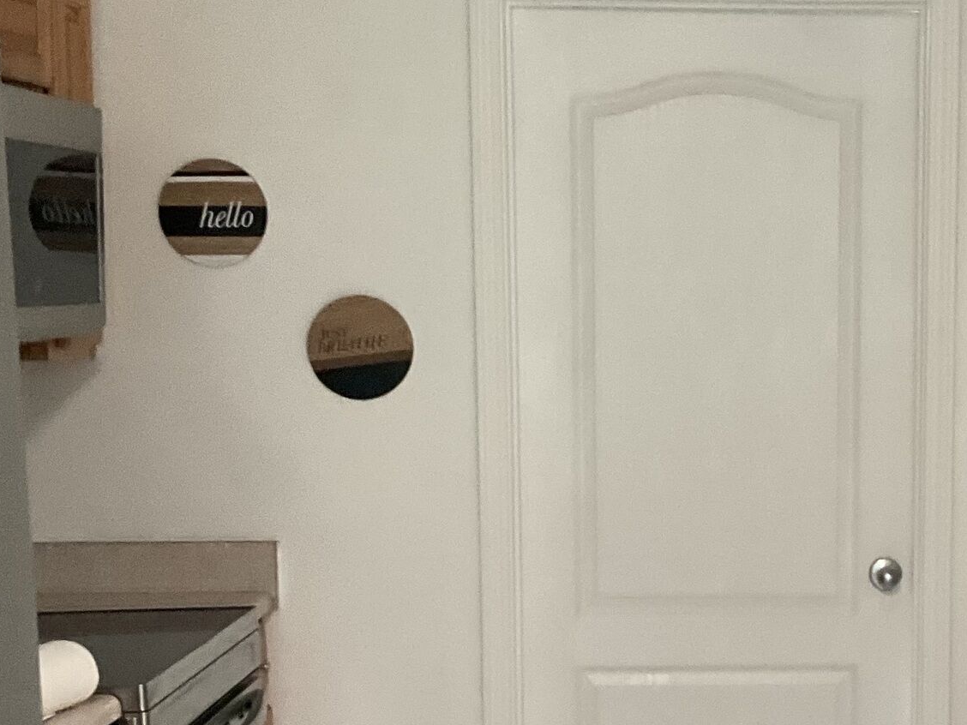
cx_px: 818
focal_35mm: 79
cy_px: 547
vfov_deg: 18.5
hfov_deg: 24.2
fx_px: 2207
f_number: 1.8
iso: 250
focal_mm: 3
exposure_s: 1/60
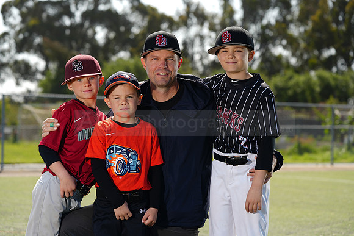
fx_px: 1131
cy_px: 118
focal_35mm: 115
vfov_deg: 11.9
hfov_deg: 17.8
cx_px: 177
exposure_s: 1/250
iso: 50
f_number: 5
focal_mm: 115
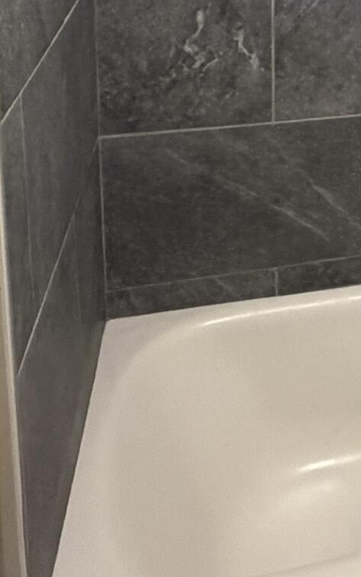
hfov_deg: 18.5
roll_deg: -2.6
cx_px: 596
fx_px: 929
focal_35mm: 59
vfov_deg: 30.4
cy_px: -79
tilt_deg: -9.8
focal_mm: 2.22
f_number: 2.2
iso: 640
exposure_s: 1/60
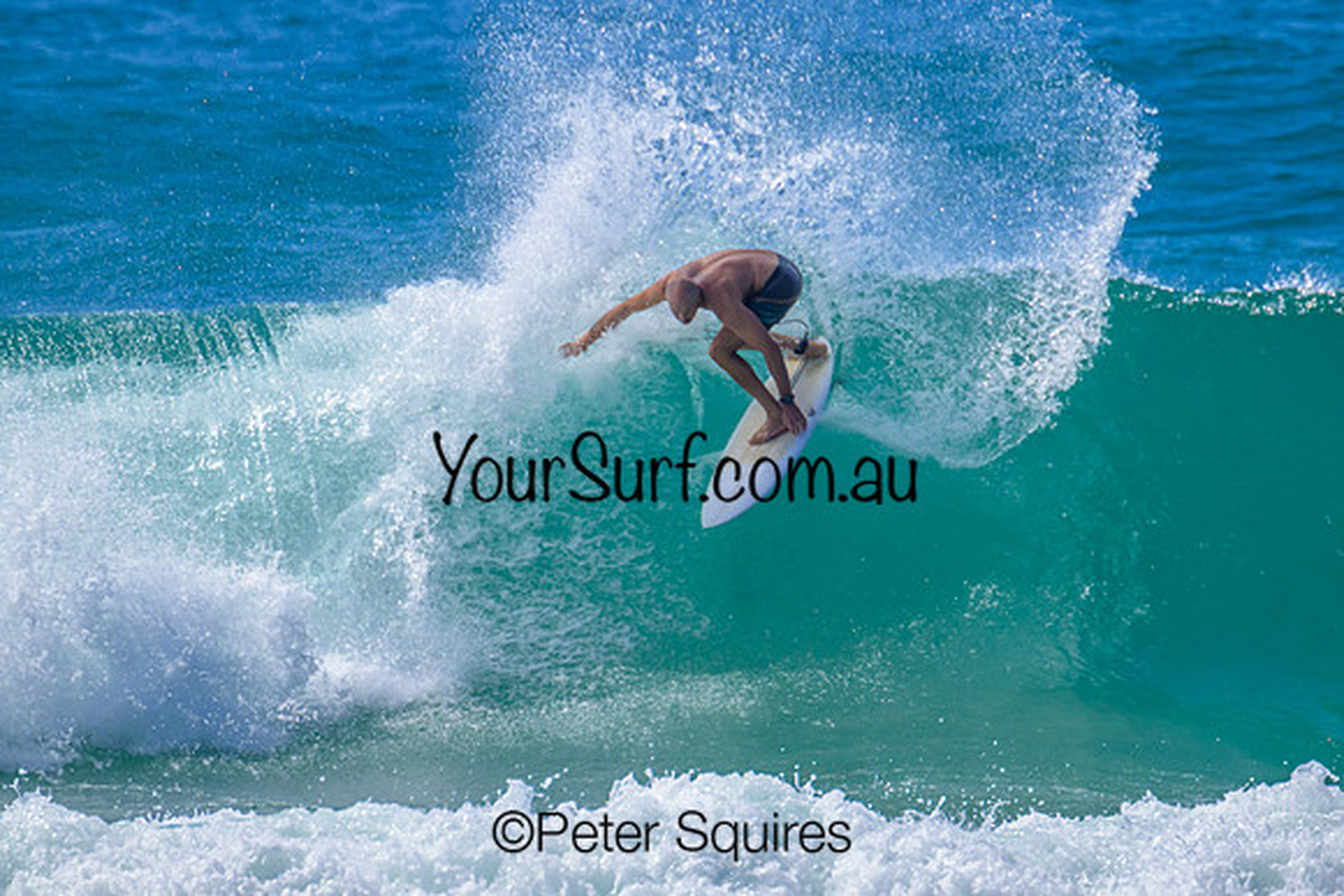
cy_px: 409
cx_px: 768
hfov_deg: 2.3
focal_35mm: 914
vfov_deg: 1.5
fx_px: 34135
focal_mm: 800
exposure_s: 1/2000
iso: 900
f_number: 11
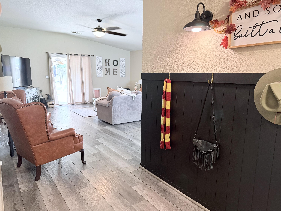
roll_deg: -0.8
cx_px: 140
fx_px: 195
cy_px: 106
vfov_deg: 56.8
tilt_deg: -9.0
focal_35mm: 24
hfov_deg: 71.6
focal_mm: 6.76
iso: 400
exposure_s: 1/60
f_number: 1.78
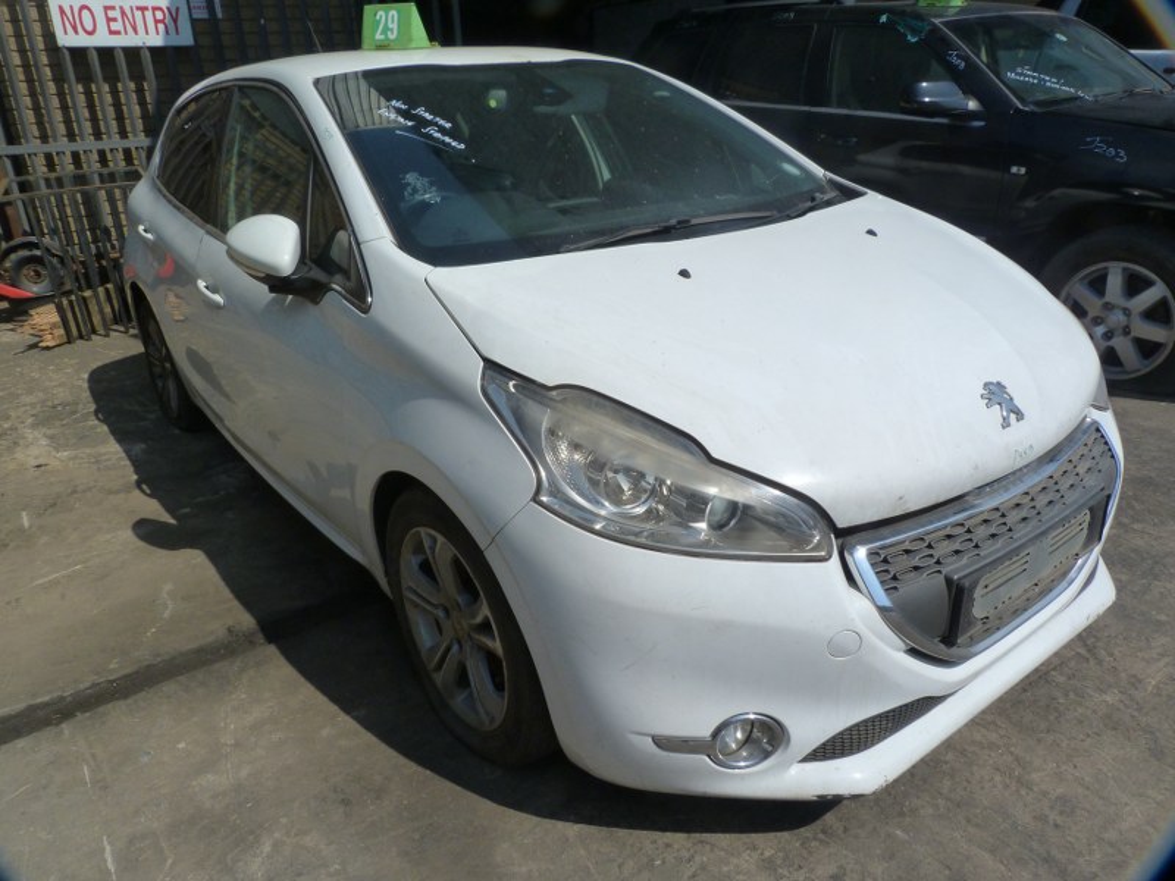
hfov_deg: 69.4
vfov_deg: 54.9
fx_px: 849
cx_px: 588
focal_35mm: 25
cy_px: 440
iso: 125
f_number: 5.6
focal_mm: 4.5
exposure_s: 1/640
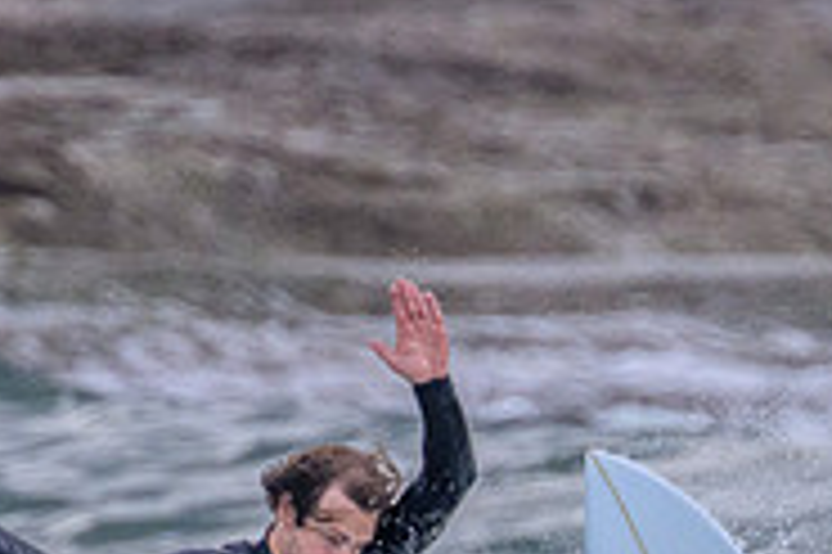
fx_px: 57910
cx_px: 477
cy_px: 826
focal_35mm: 2508
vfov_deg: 0.5
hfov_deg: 0.8
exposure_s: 1/1600
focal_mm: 800
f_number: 11
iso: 2500
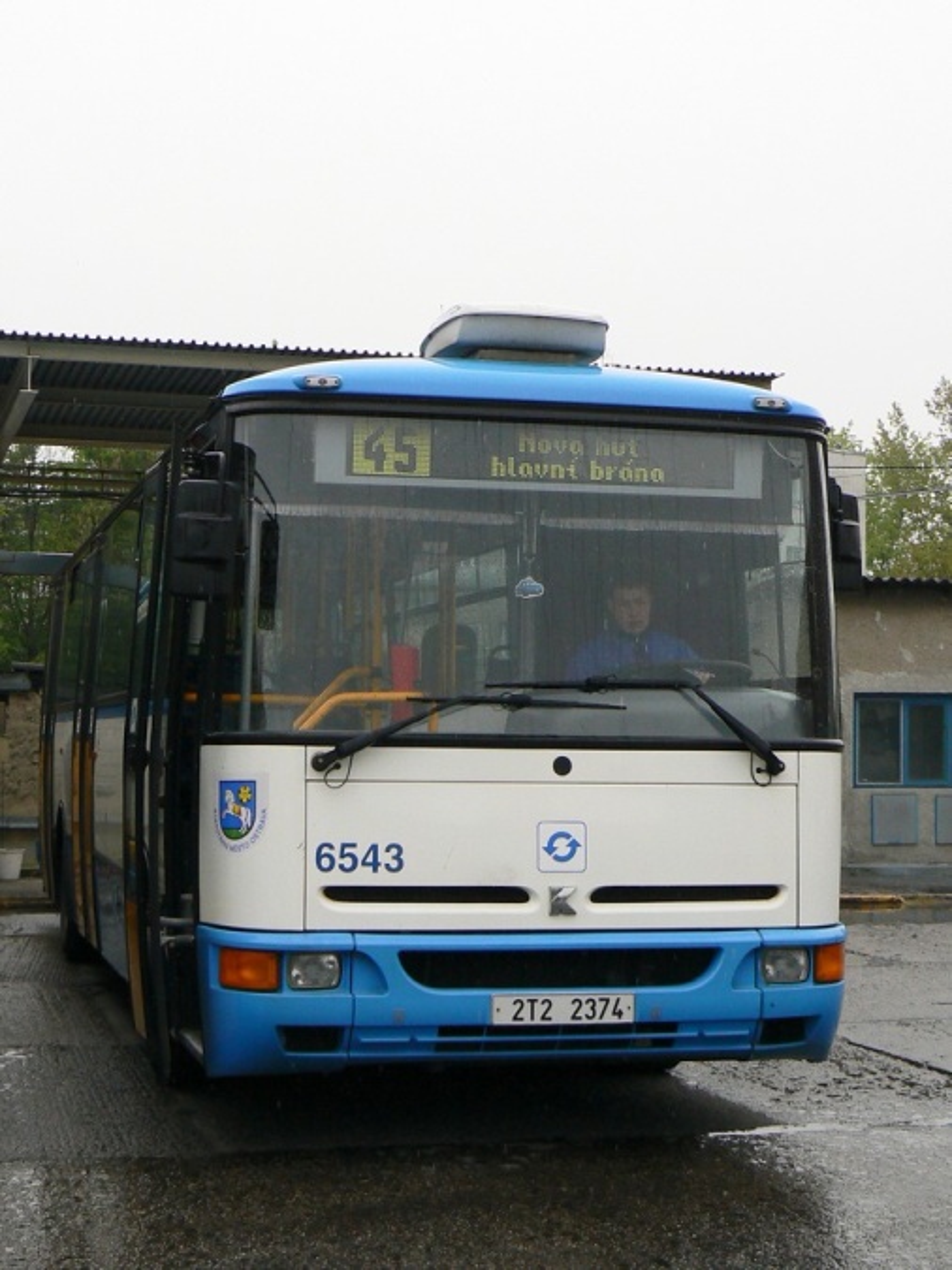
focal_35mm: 59
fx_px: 2164
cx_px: 476
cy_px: 635
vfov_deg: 32.7
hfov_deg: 24.8
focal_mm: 8.1
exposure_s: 1/640
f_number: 3.2
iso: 100
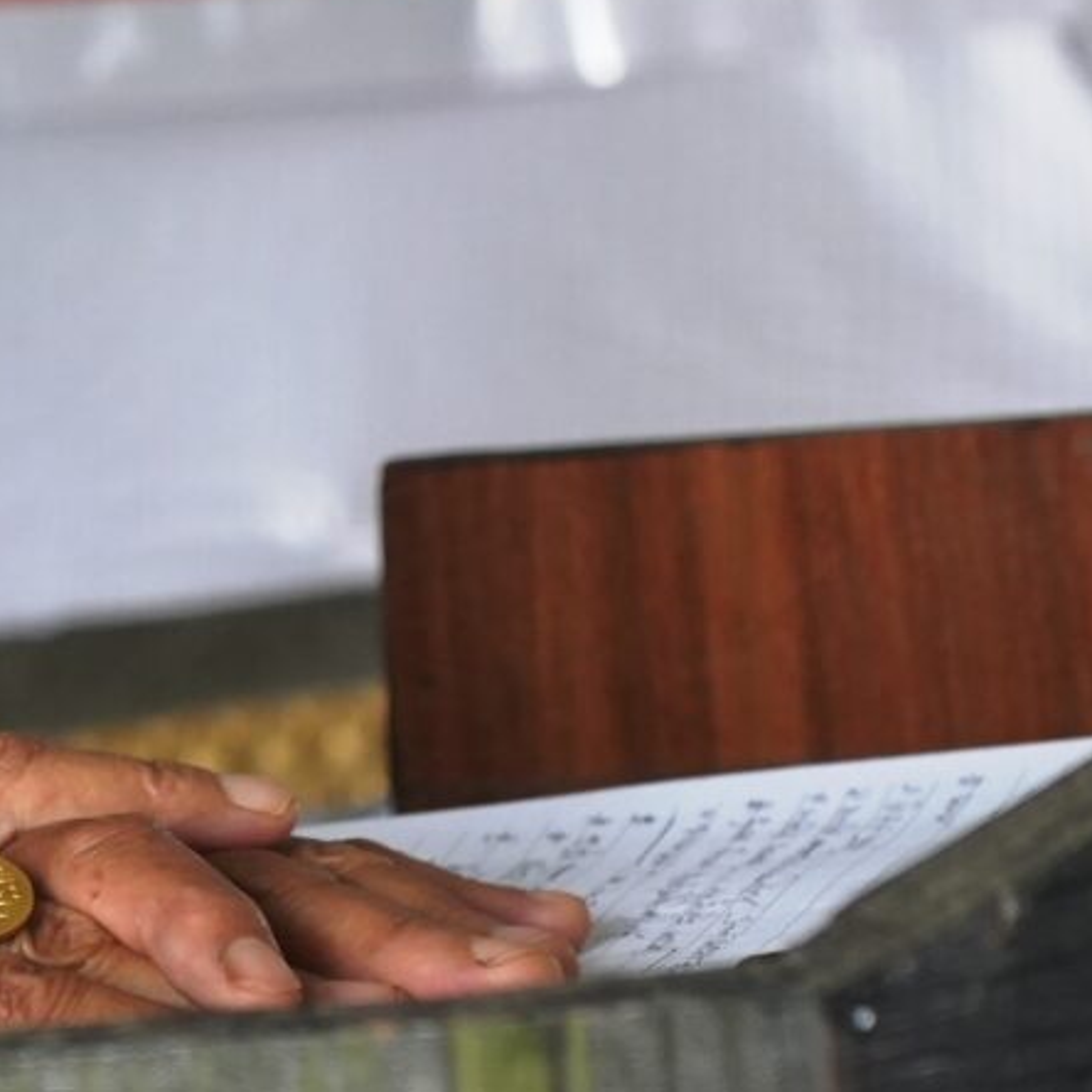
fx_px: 7352
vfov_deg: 8.4
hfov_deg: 8.5
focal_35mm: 206
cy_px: -296
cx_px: 172
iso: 1000
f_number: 4.5
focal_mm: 42
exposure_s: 1/160
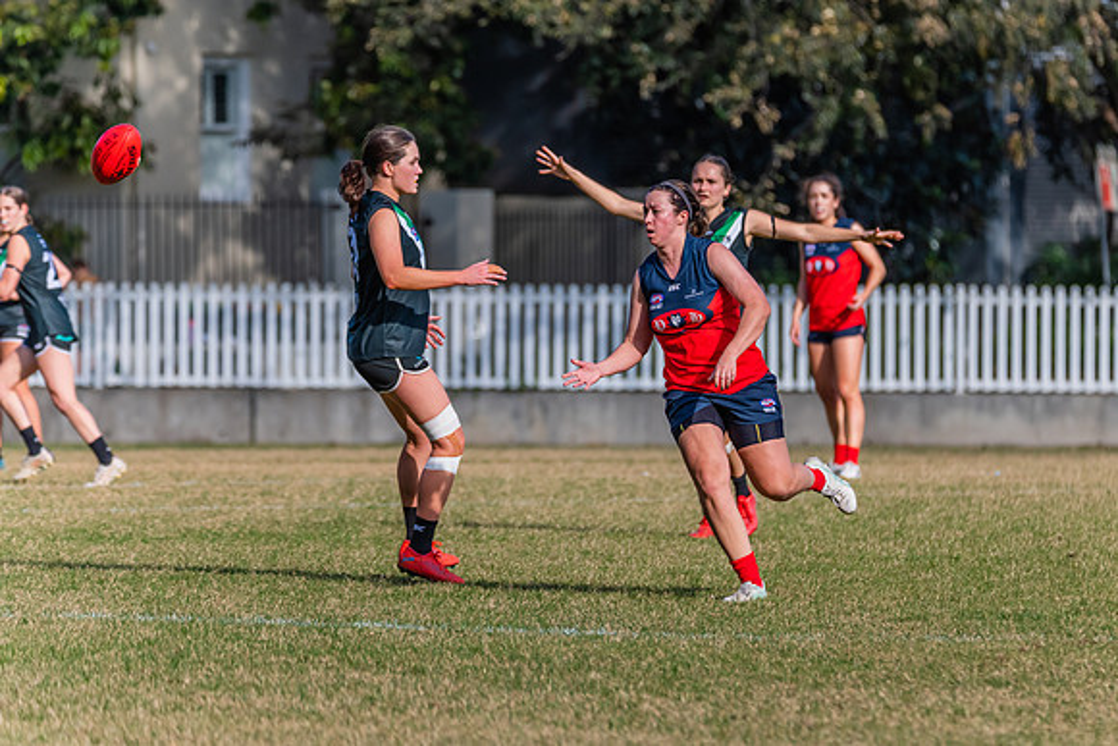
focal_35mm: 414
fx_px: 12846
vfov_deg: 3.3
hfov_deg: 5.0
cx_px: 656
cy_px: 333
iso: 800
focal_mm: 350
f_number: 6.3
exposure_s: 1/1600
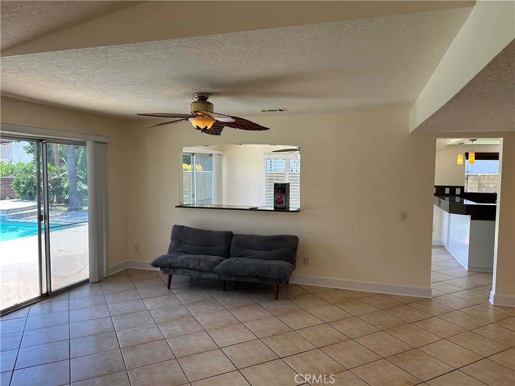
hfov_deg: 71.6
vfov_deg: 56.8
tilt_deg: -2.9
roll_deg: -0.6
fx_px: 357
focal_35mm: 24
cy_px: 193
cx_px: 258
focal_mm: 6.86
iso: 80
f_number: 1.78
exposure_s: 1/389
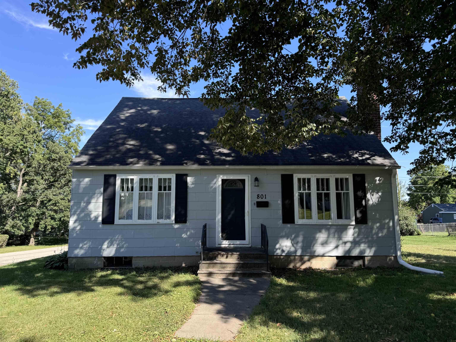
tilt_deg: +4.0
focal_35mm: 24
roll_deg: -0.5
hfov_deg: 71.6
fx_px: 316
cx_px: 228
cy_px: 171
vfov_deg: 56.8
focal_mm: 6.76
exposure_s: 1/1094
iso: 80
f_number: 1.78
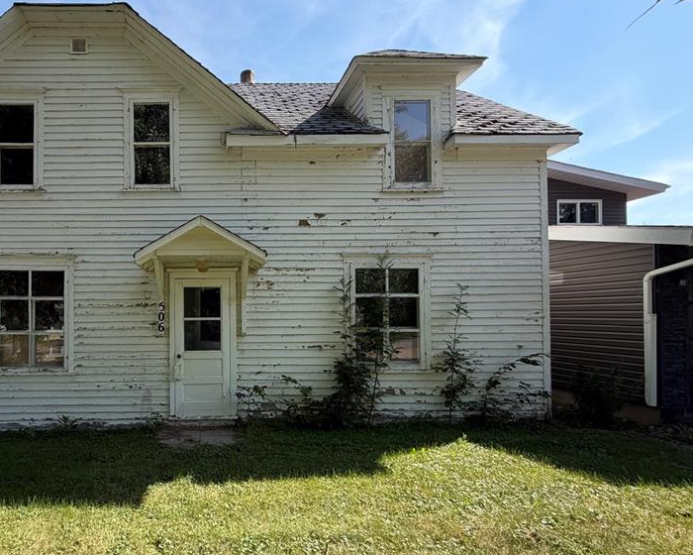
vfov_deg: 67.9
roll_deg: +0.1
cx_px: 210
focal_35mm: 20
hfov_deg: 76.8
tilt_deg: +1.6
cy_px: 309
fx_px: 410
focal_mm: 2.22
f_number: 2.2
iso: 40
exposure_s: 1/644
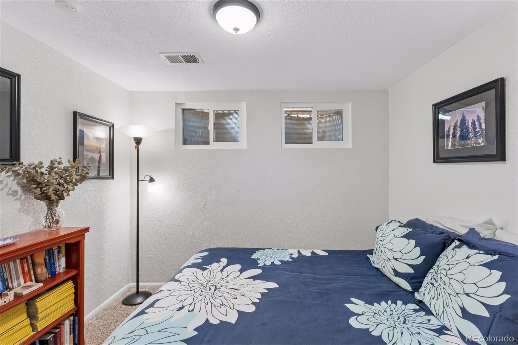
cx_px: 259
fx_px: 245
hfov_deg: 93.3
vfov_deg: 70.4
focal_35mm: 17
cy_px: 172
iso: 400
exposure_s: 1/10
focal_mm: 17
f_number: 9
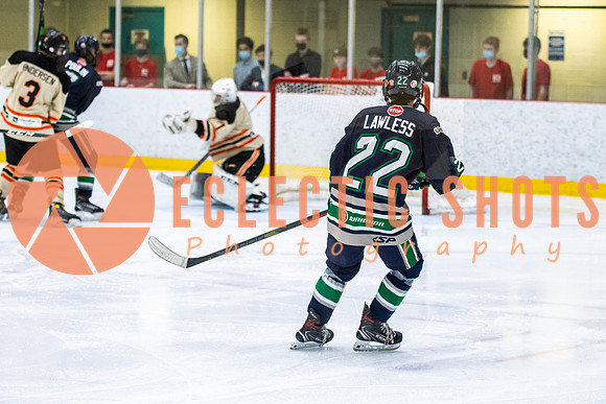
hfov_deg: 16.1
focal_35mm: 127
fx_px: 2144
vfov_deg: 10.8
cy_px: 161
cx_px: 366
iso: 1800
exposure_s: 1/640
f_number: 2.8
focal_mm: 70
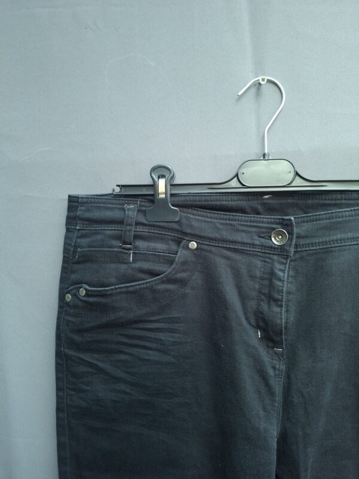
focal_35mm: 23
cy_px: 240
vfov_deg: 73.9
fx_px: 318
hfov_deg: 58.9
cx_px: 180
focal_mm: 5.54
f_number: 1.8
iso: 160
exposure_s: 1/100
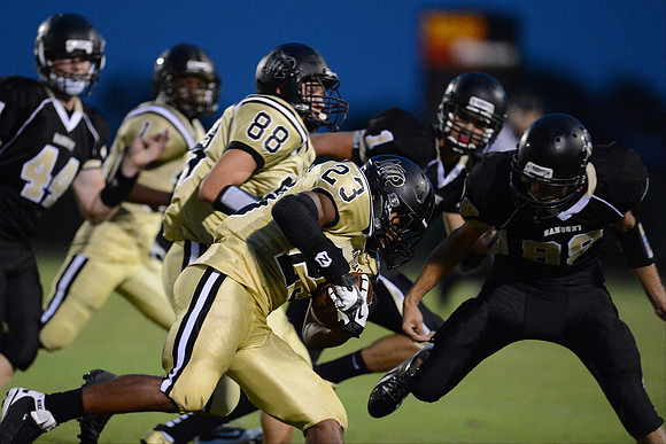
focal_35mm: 400
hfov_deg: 5.2
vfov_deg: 3.4
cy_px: 222
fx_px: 7401
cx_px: 333
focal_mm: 400
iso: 12800
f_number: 2.8
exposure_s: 1/800
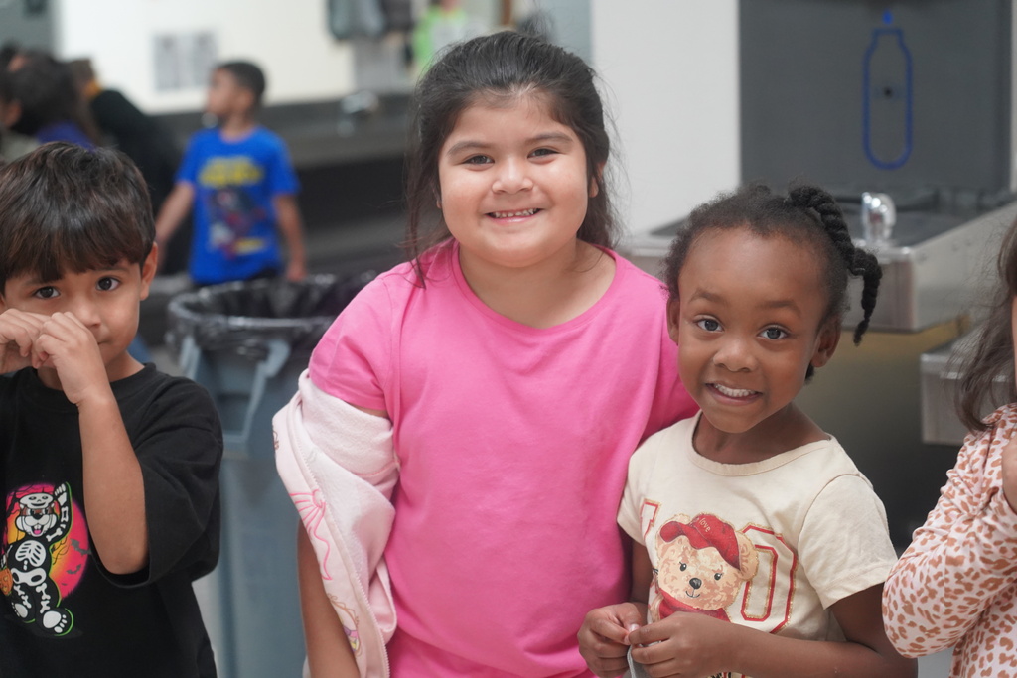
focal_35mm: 76
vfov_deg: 18.0
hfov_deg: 26.6
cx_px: 508
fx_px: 2147
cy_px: 339
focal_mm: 76
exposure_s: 1/160
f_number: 4
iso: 3200
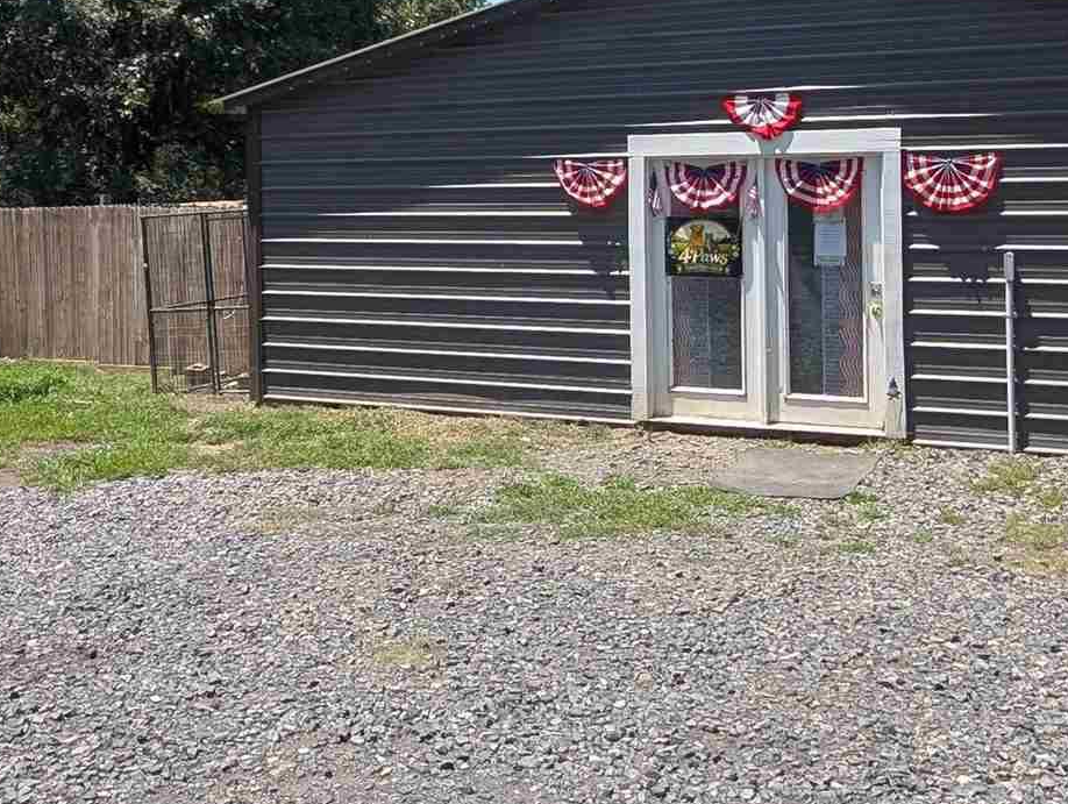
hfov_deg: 46.7
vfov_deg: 35.0
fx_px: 1236
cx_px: 515
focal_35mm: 40
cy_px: 170
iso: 55
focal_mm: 2.02
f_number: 1.7
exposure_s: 1/1582
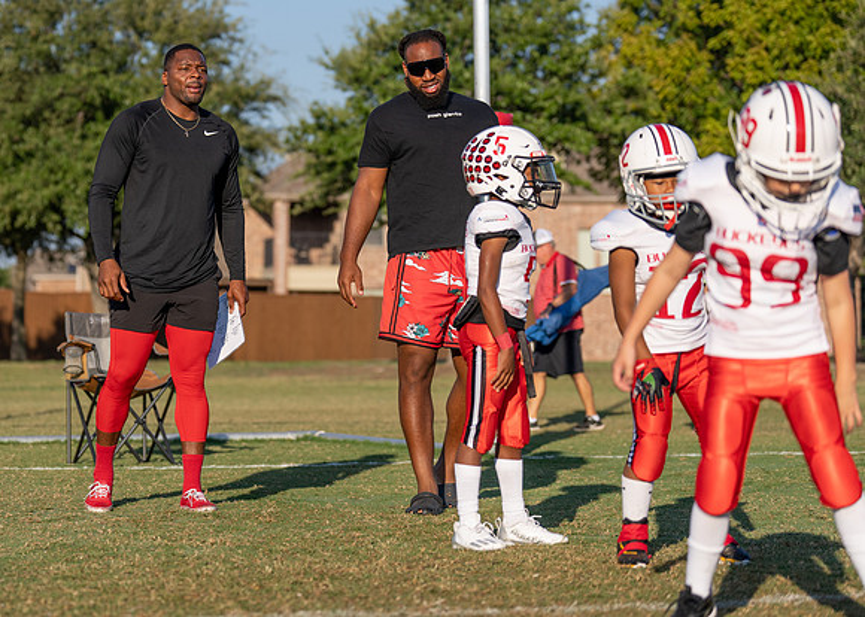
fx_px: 3014
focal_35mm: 123
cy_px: 246
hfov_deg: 16.3
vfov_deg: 11.7
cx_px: 269
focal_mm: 91
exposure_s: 1/2000
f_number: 2.8
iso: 100
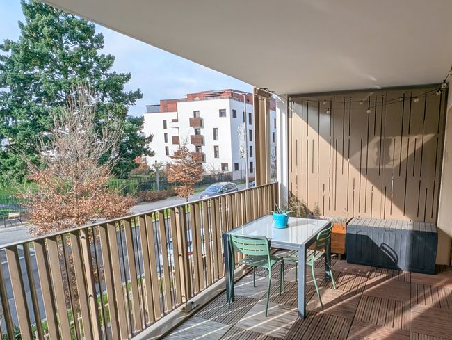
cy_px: 197
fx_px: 261
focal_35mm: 20
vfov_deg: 65.7
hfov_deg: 79.1
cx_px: 300
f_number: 2.2
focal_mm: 1.95
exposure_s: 1/900
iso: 47
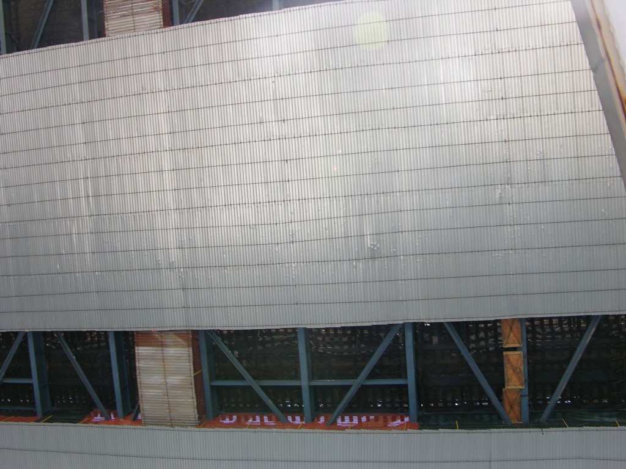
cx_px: 313
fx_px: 633
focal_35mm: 35
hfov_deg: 52.6
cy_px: 234
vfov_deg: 40.7
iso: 50
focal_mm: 8.9
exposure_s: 1/86.7
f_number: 4
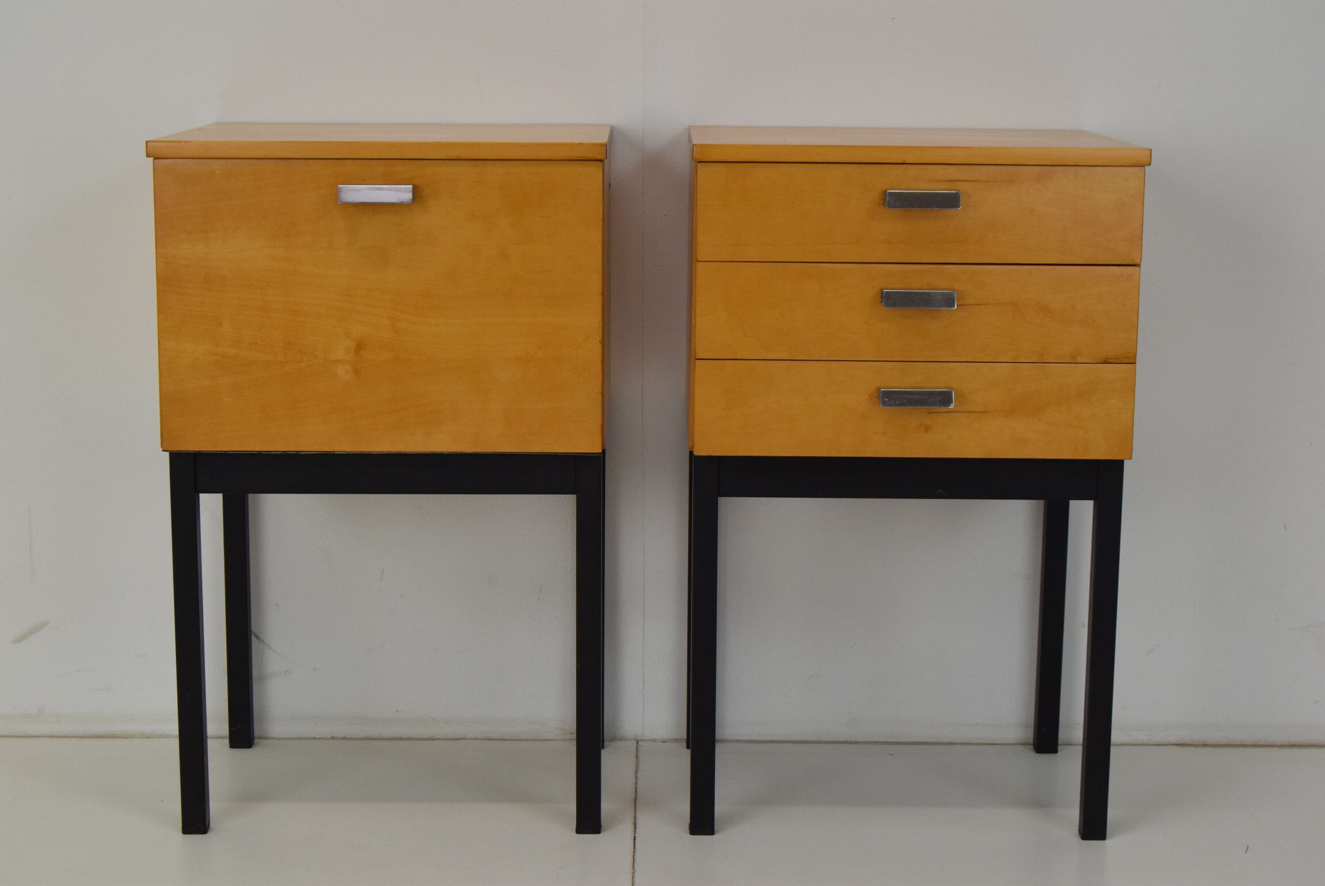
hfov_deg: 29.8
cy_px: 443
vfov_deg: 20.2
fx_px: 2486
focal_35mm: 68
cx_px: 662
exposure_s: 1/320
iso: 1600
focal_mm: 45
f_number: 9
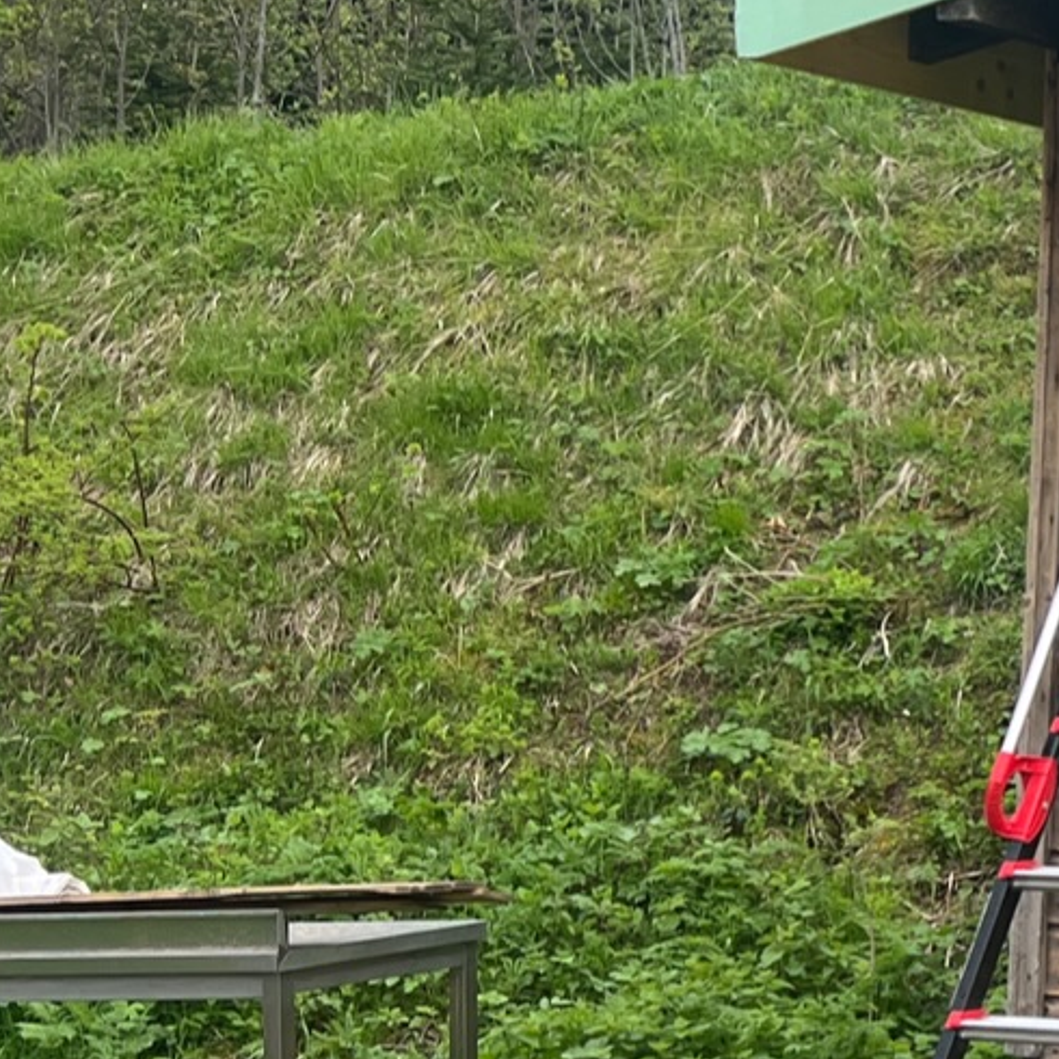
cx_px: 2052
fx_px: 3323
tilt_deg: +3.3
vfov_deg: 18.1
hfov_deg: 15.1
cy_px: 408
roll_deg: -0.1
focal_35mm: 96
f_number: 1.5
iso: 50
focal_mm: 5.7
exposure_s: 1/866
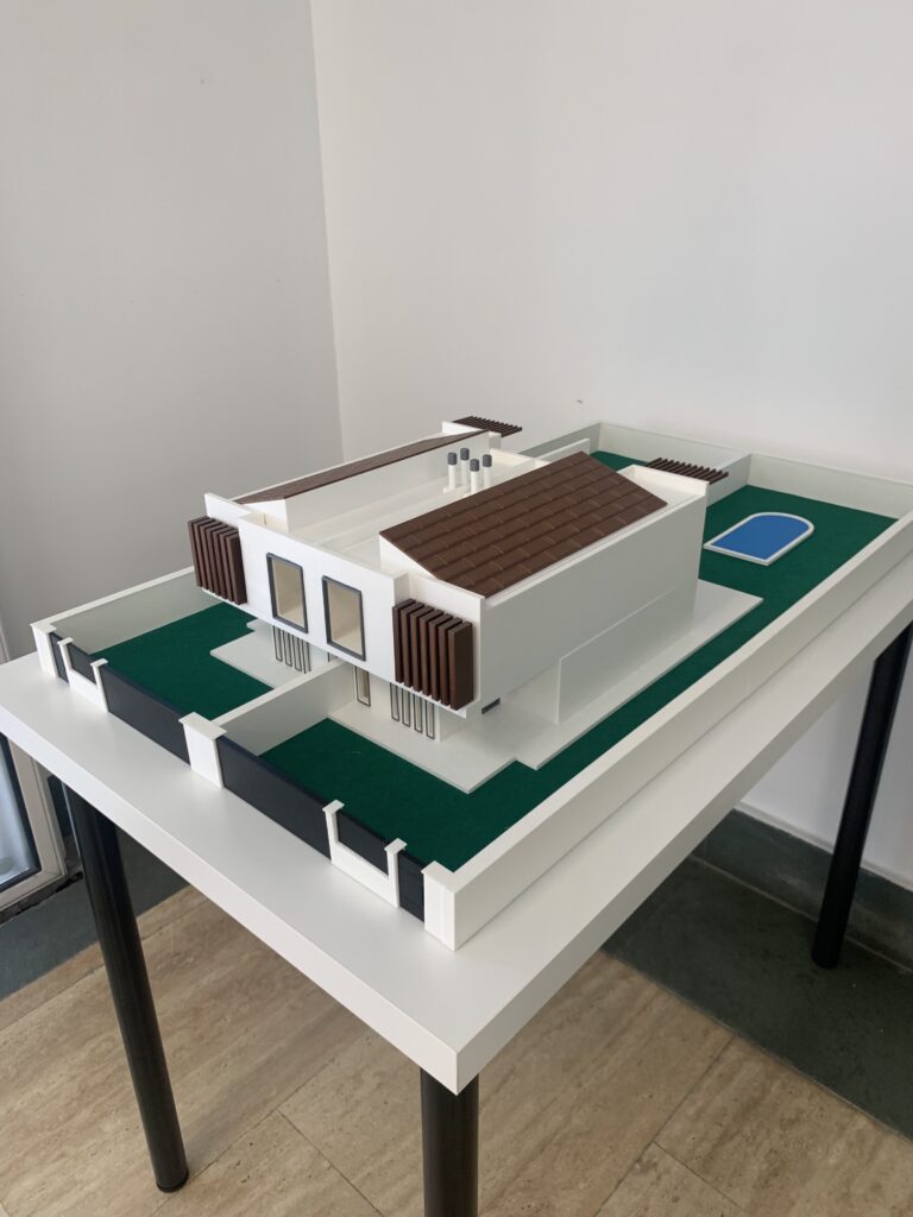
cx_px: 456
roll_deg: +0.4
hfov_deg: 53.1
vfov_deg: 67.3
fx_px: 914
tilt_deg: -25.9
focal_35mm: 26
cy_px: 608
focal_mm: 4.25
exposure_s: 1/100
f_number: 1.8
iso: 64
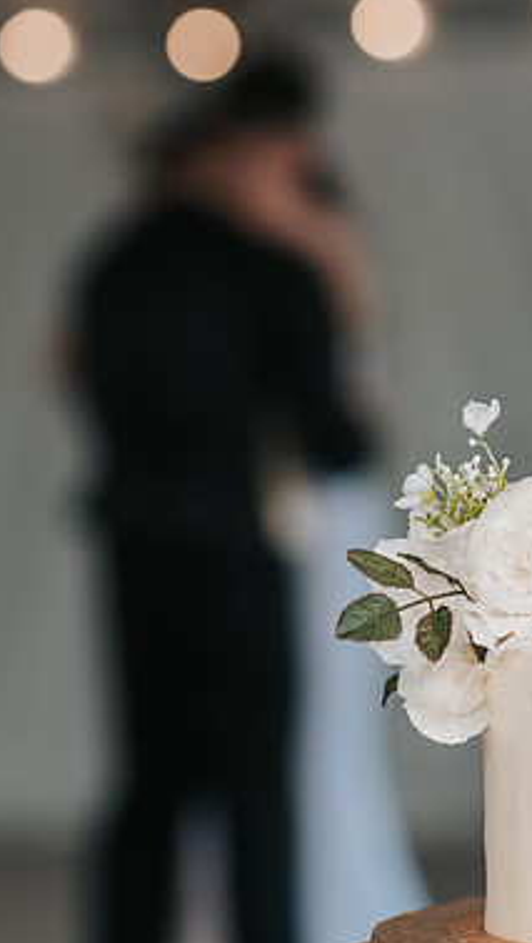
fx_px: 3982
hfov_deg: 7.6
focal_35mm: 159
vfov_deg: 13.5
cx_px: 362
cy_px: 514
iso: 100
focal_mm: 85
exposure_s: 1/200
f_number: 2.5
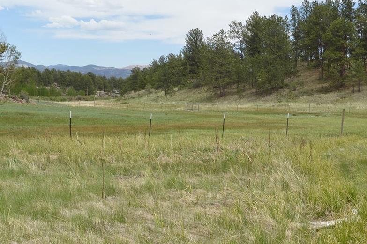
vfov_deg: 24.1
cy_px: 153
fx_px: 571
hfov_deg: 35.3
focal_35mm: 56
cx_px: 246
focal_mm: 18
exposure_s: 1/250
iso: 100
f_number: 7.1
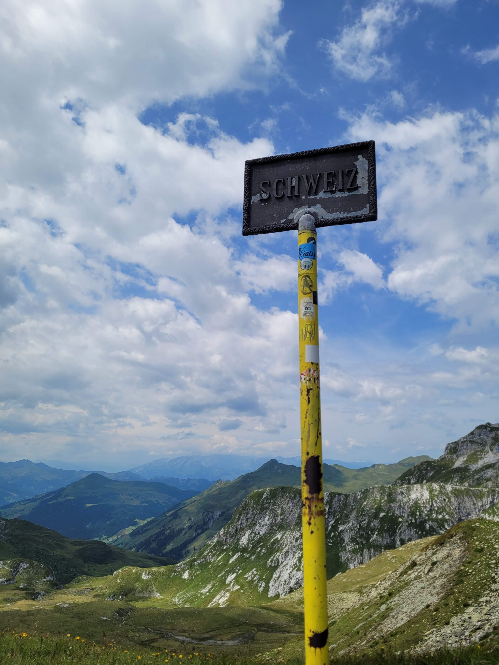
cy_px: 332
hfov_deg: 53.1
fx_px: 500
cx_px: 250
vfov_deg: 67.3
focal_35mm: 26
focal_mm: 5.4
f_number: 1.8
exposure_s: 1/4165
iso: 40
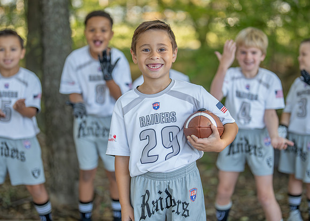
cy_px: 107
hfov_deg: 30.1
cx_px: 159
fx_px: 576
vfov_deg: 21.7
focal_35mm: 65
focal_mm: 50
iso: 1000
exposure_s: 1/5000
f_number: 1.2
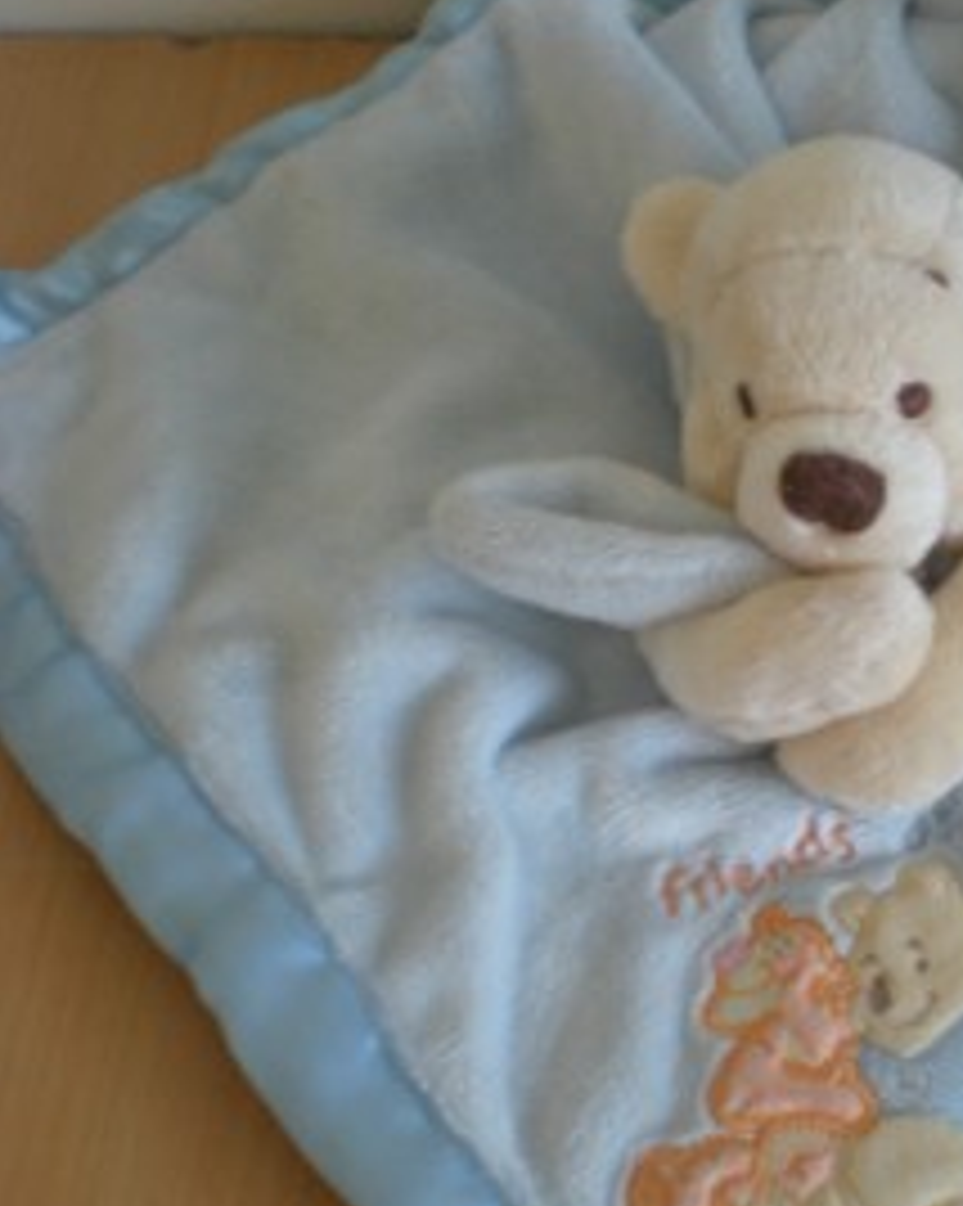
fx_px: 2568
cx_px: 873
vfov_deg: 26.4
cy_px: 720
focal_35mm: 72
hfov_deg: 20.8
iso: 64
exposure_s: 1/16.8
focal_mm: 6.3
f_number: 3.1
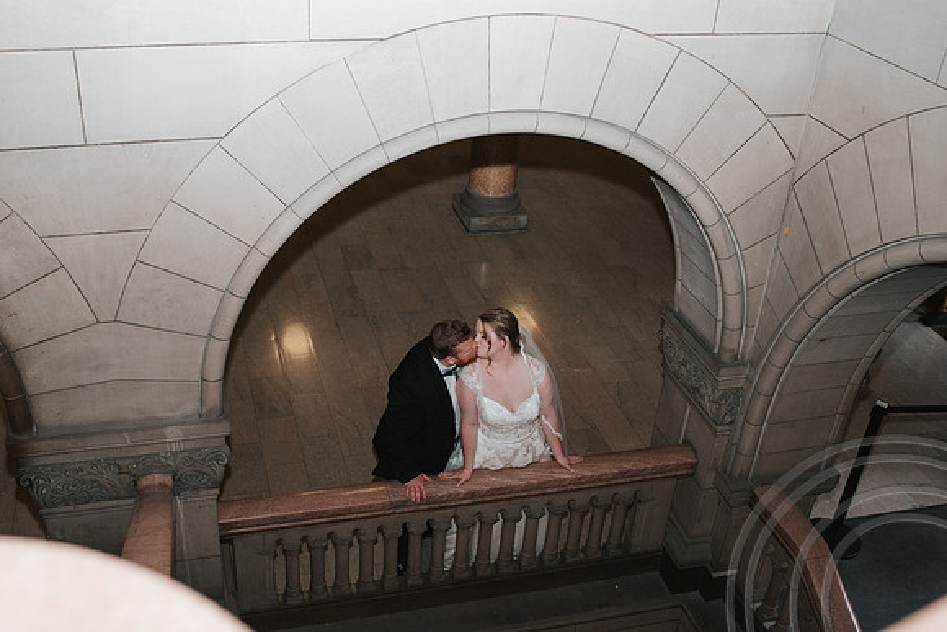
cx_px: 421
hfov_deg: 49.6
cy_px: 351
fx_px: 1022
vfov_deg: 34.3
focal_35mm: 39
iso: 1000
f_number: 3.5
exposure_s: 1/200
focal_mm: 35
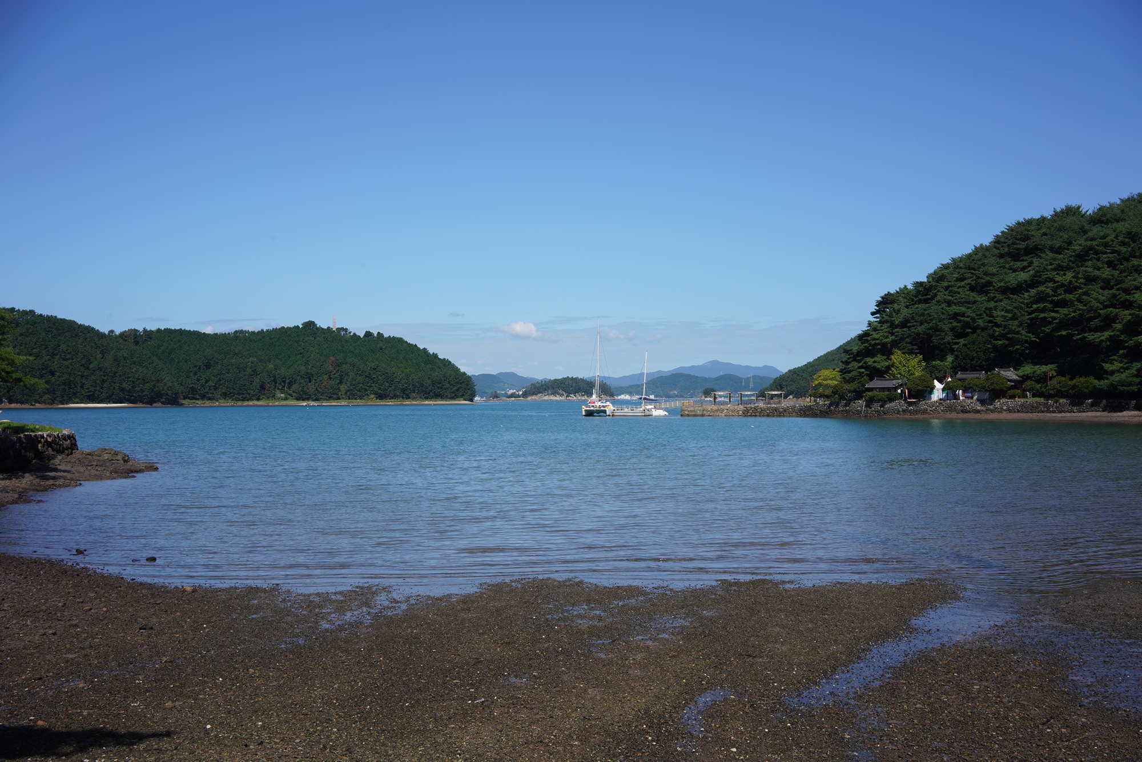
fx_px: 1110
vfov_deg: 37.9
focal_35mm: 35
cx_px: 571
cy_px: 381
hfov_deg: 54.4
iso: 100
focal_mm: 35
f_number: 13
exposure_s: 1/125
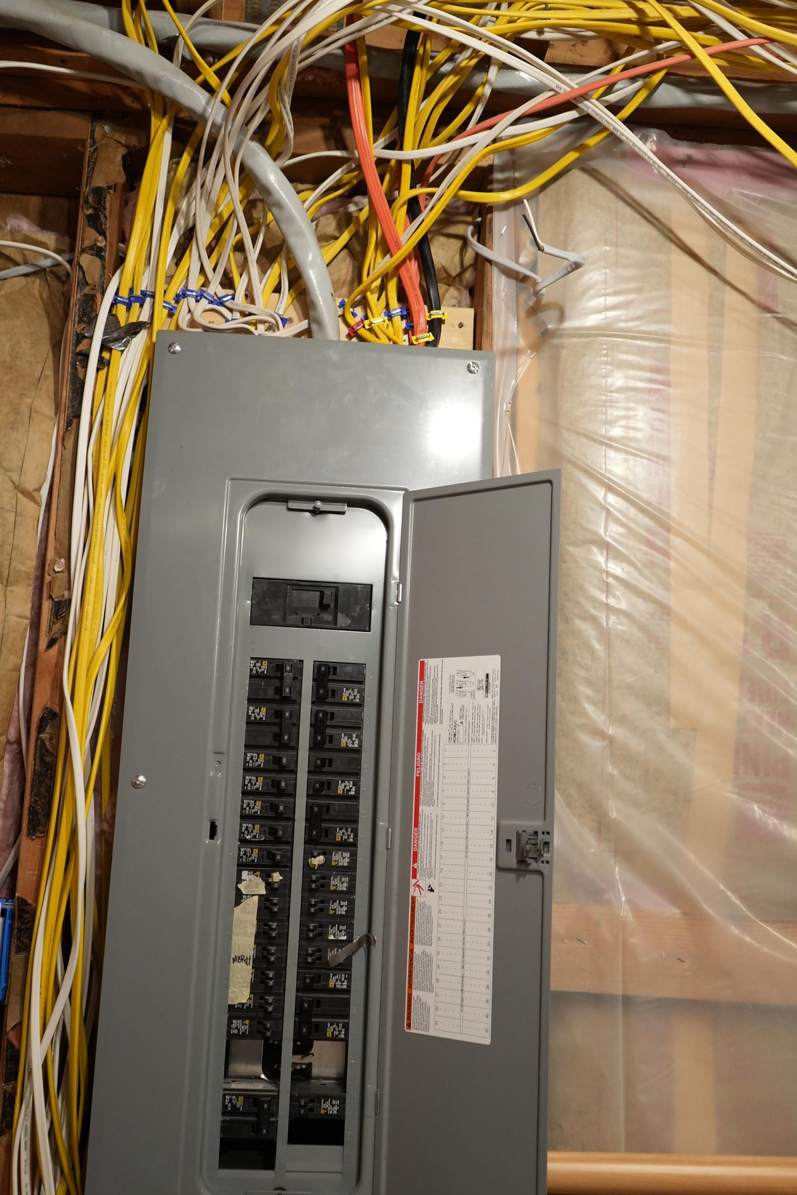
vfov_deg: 55.8
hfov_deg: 38.9
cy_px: 621
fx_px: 1129
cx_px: 391
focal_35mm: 34
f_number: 3.5
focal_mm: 28
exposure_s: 1/160
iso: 2000
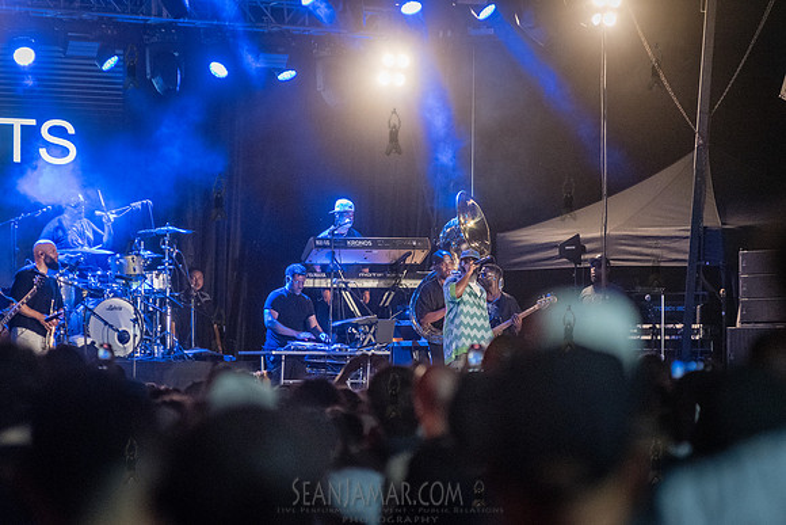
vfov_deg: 6.5
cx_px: 406
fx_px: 4634
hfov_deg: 9.7
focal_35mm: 212
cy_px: 262
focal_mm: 200
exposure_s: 1/500
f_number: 4
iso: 5000
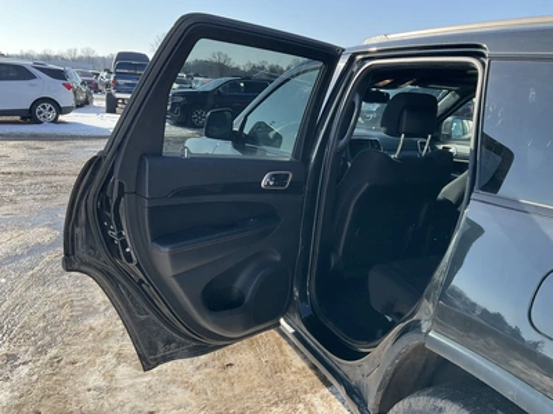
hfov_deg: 61.7
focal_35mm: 29
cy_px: 207
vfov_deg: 48.2
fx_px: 463
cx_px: 276
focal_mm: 3
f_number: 1.8
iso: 25
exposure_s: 1/792
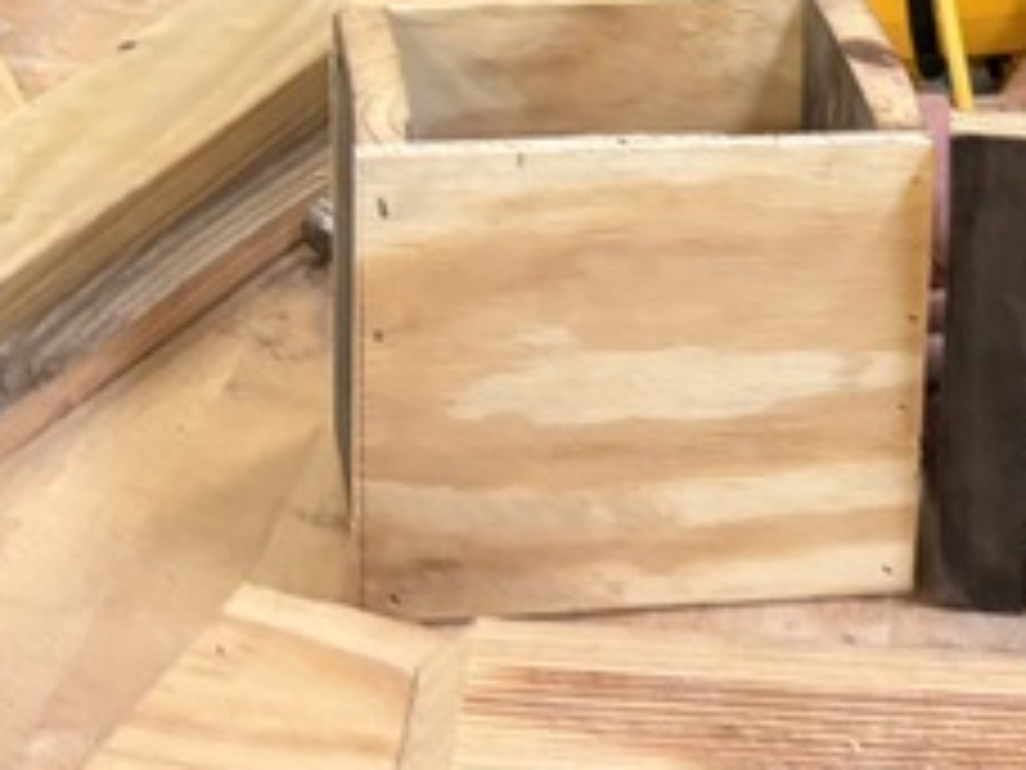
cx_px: 873
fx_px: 3468
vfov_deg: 12.3
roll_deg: +0.7
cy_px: -234
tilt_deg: -16.0
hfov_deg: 16.7
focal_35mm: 117
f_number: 1.6
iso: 160
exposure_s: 1/60
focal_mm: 5.96
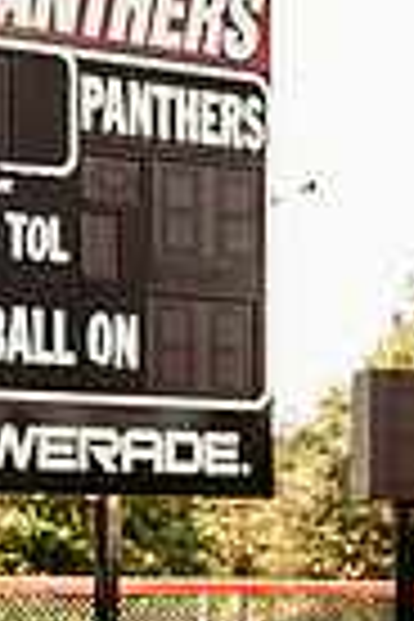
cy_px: 644
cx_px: -207
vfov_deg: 24.6
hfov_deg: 16.0
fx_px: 1345
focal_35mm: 78
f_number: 2.8
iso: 200
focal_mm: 24
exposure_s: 1/640
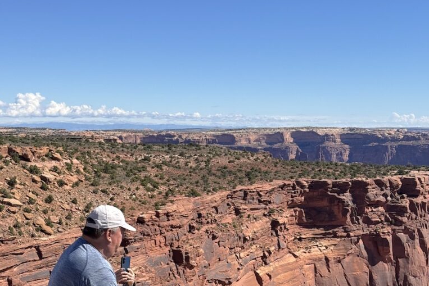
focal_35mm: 67
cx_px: 215
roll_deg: +1.2
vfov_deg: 19.8
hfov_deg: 30.1
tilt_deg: -10.6
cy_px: 273
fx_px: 799
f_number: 1.78
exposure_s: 1/4310
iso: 64
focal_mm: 6.76
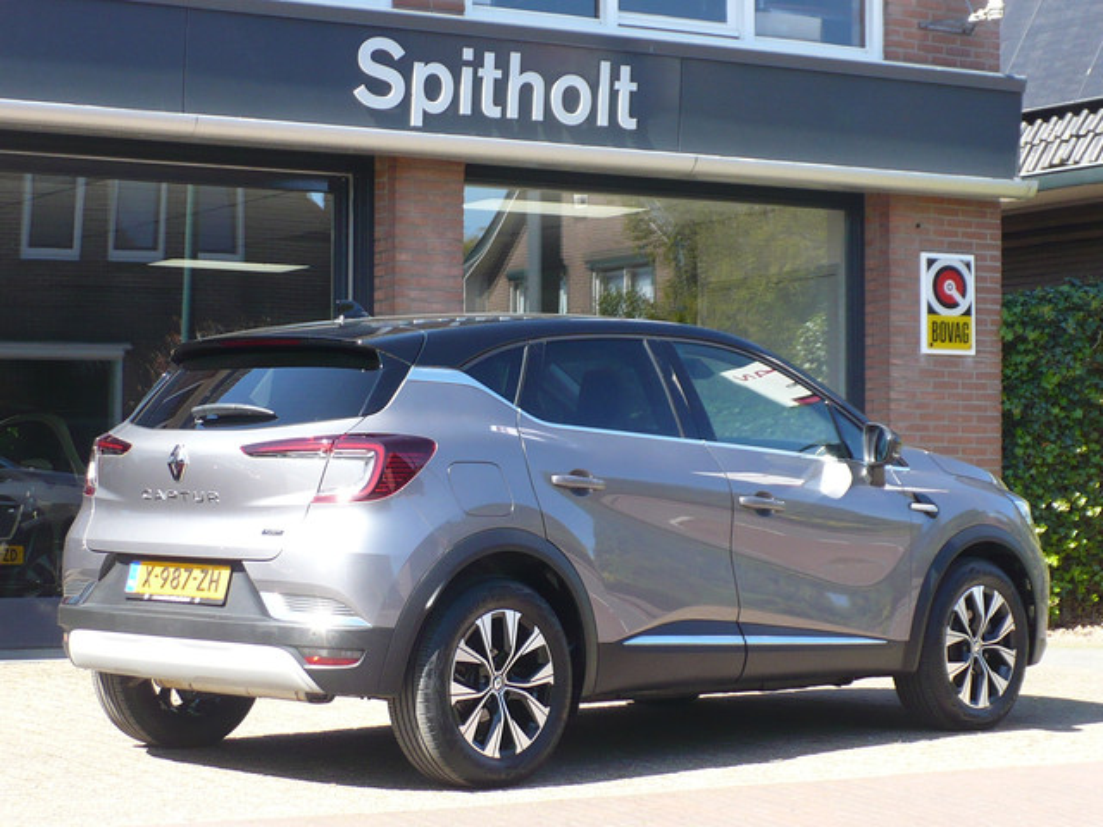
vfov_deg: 16.6
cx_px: 552
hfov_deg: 22.0
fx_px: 2836
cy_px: 414
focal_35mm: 89
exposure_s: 1/250
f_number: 3.1
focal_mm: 9.9
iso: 100
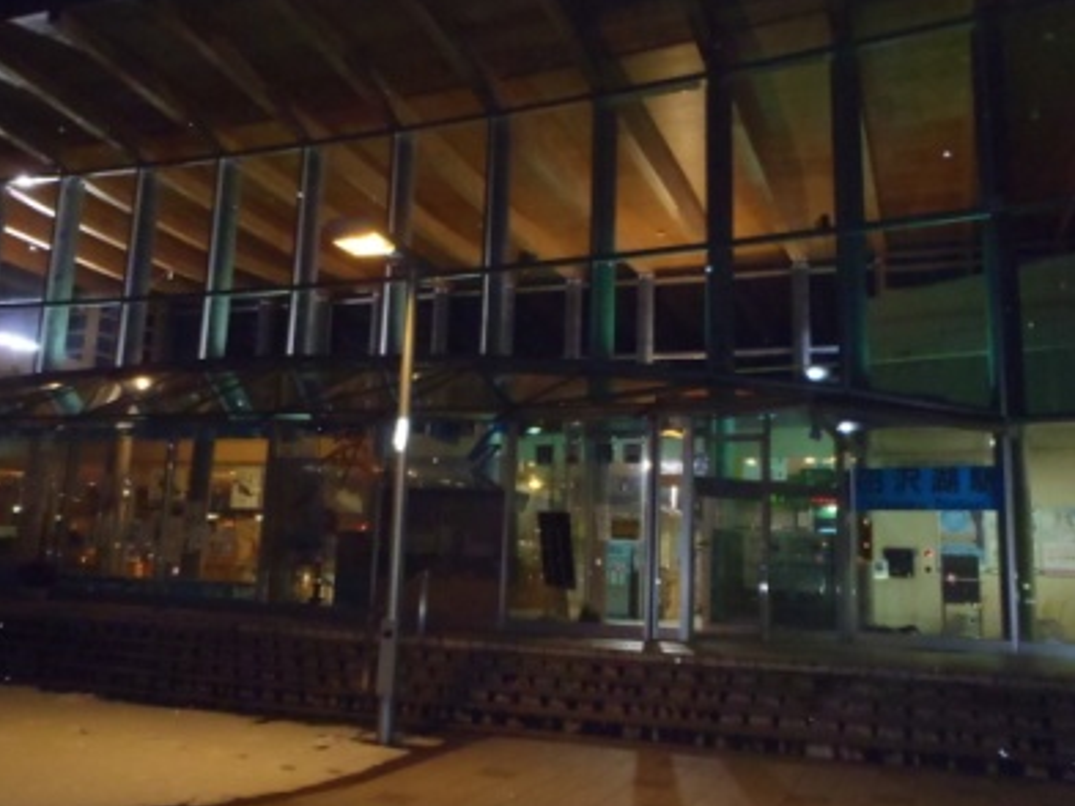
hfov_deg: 56.8
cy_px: 359
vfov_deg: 44.1
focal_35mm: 32
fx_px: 994
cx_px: 516
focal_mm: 5
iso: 800
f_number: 3.9
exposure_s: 1/30
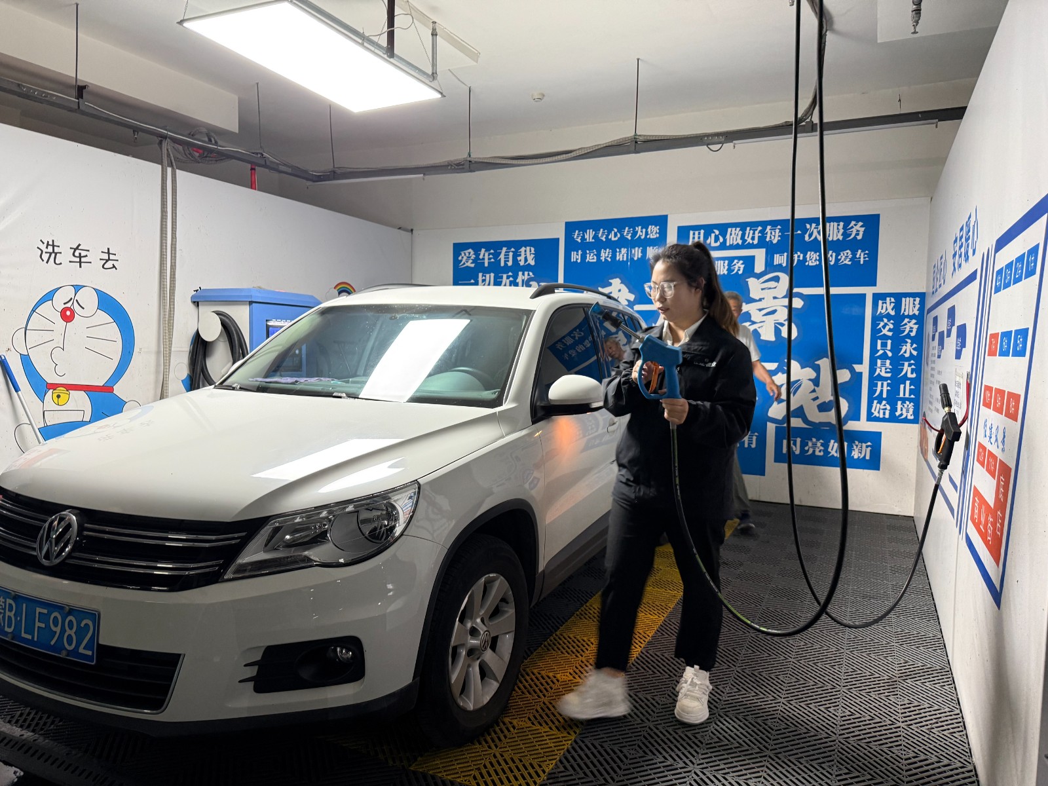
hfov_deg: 71.6
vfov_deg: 56.8
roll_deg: -1.1
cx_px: 524
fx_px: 727
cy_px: 393
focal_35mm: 24
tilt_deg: -4.5
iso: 250
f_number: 1.78
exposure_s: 1/50
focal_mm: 6.76
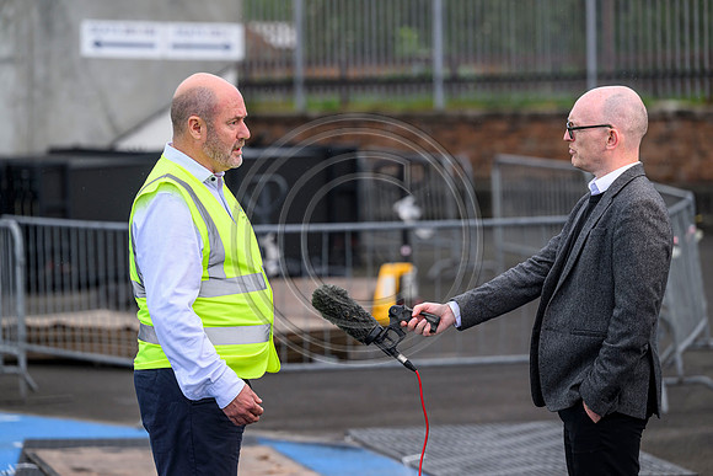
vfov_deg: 8.6
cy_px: 238
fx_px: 3169
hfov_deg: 12.8
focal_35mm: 160
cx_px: 356
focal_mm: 160
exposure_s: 1/1000
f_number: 4
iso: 500
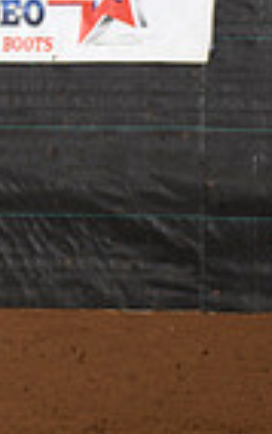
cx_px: -605
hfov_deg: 1.5
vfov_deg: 2.4
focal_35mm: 874
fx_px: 10345
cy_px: 72
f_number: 5.6
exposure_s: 1/250
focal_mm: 210
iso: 1000
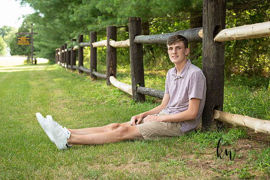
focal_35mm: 75
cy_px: 90
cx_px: 135
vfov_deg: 18.2
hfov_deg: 27.0
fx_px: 563
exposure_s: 1/200
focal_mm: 75
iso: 400
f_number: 5.6
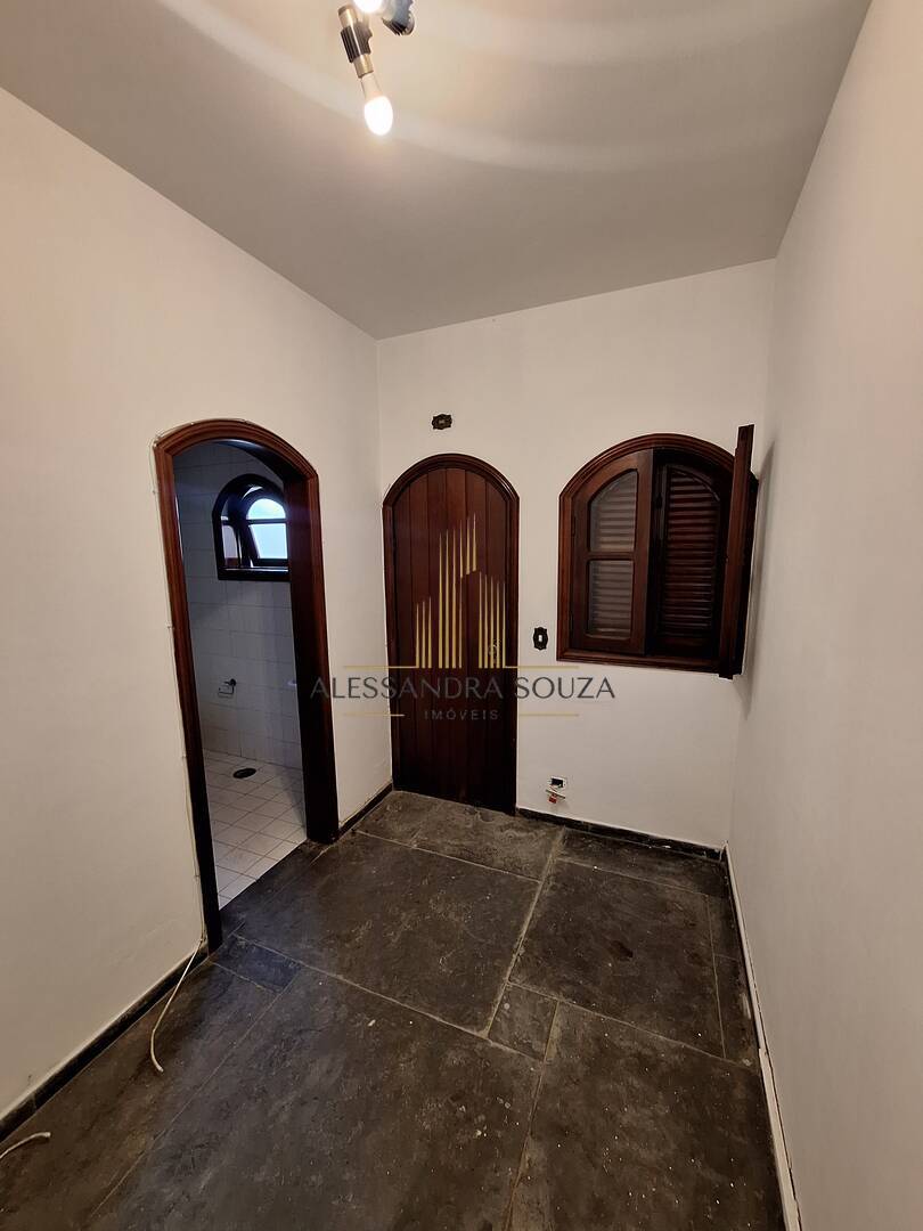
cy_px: 616
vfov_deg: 106.2
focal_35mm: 13
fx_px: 462
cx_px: 462
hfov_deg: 89.9
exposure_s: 1/40
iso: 125
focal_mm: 1.74
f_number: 2.2
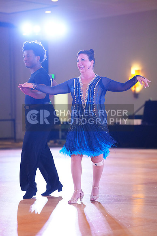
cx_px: 78
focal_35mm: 106
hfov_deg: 12.9
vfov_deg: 19.3
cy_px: 118
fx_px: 693
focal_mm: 106
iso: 5000
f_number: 2.8
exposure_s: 1/400
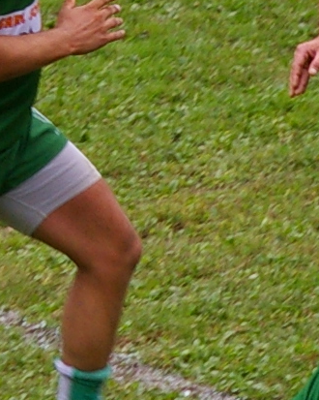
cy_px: 476
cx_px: 590
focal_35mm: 768
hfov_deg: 2.0
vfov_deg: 2.5
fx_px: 9075
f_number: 8
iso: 400
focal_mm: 75
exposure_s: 1/350
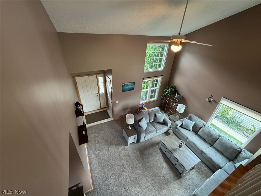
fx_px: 106
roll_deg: -2.7
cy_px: 98
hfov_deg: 102.1
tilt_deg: -32.3
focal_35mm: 14
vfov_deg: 85.7
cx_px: 130
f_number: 2.2
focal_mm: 2.22
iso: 250
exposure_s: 1/60
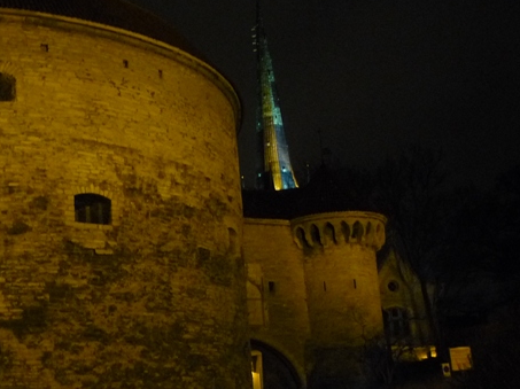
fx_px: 841
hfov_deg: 33.6
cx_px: 118
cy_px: 263
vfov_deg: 25.9
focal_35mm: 56
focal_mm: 5.5
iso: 400
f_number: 2.8
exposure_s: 1/8
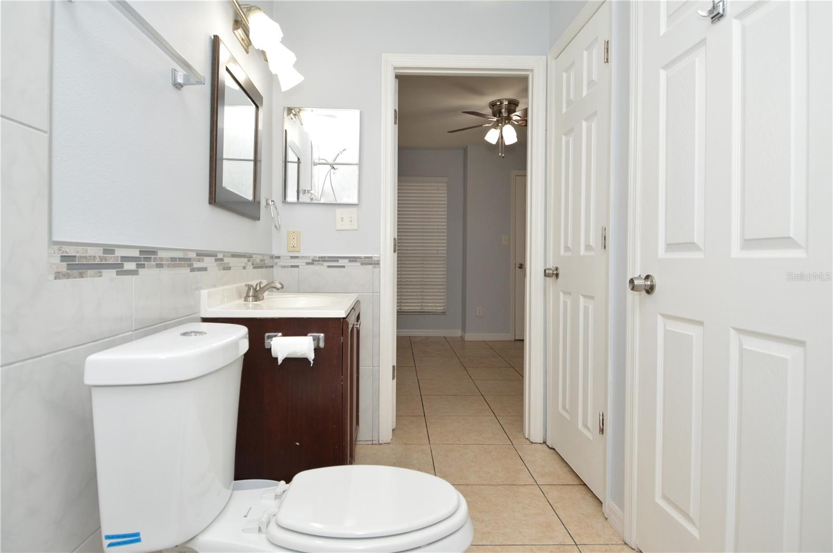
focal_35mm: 18
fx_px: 416
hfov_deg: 90.1
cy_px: 276
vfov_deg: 67.3
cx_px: 416
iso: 400
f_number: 4.5
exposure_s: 1/80
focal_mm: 12
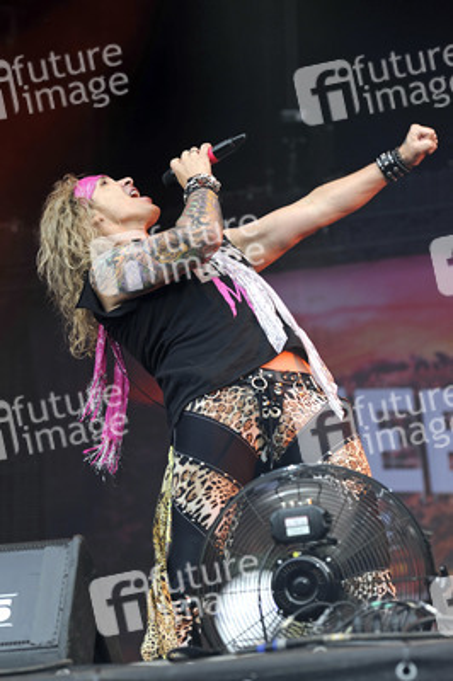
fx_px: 2080
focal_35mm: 110
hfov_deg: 12.4
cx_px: 226
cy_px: 340
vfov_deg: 18.6
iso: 200
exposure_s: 1/320
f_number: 4
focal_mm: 110
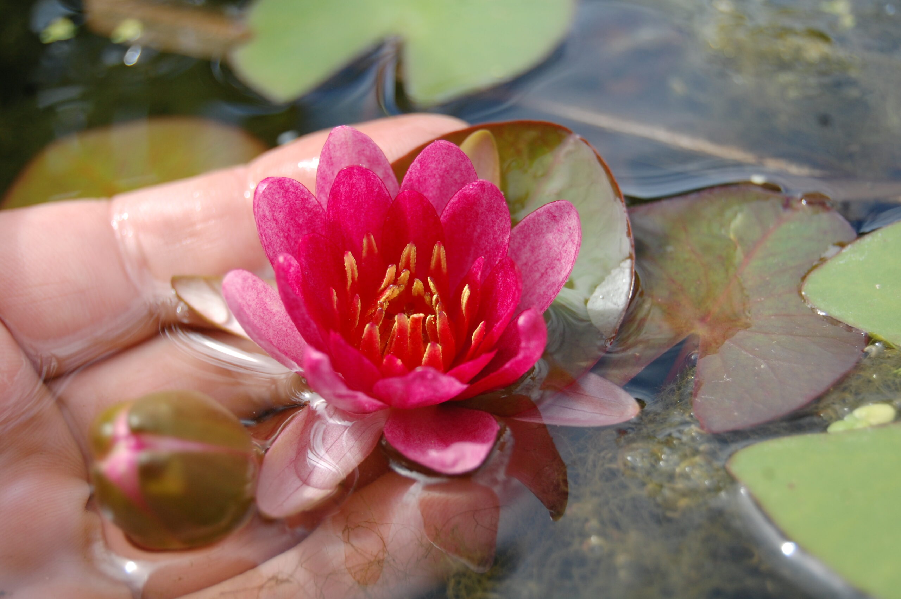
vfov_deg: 16.5
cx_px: 450
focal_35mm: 82
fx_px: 2063
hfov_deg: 24.6
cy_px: 300
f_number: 5.6
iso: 400
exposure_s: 1/500
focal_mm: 55
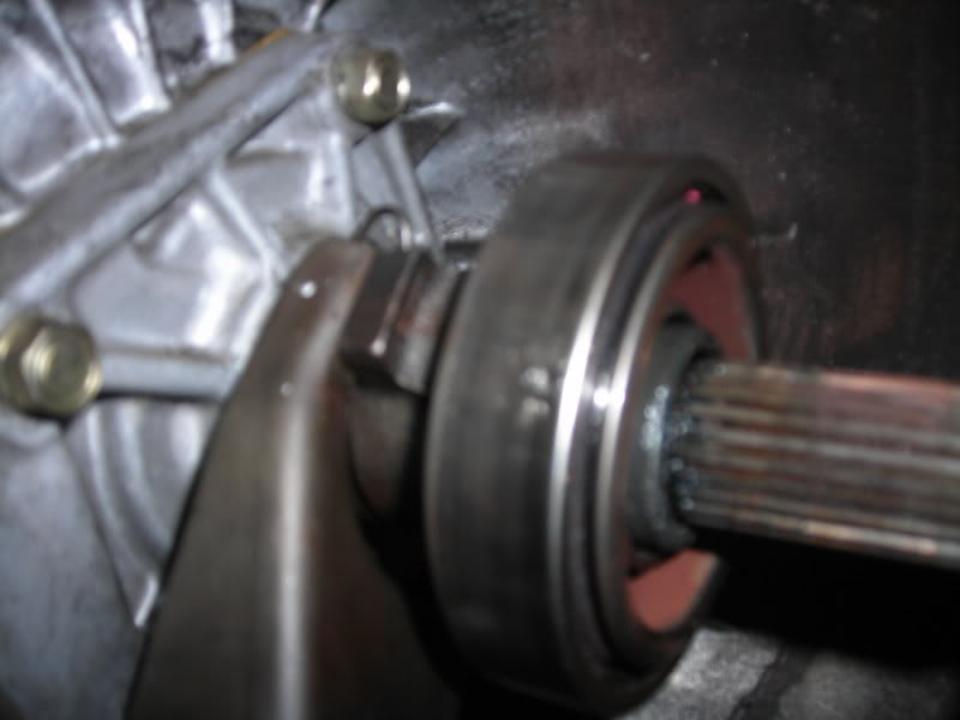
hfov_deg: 49.0
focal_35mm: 38
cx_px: 480
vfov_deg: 37.7
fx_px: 1054
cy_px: 360
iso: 50
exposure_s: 1/60.1
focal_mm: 6.3
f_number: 3.2
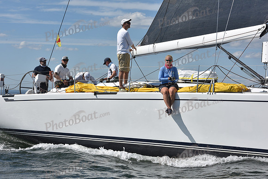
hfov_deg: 22.6
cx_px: 134
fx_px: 670
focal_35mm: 90
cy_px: 90
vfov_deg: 15.2
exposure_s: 1/1250
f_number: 11
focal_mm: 90
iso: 320
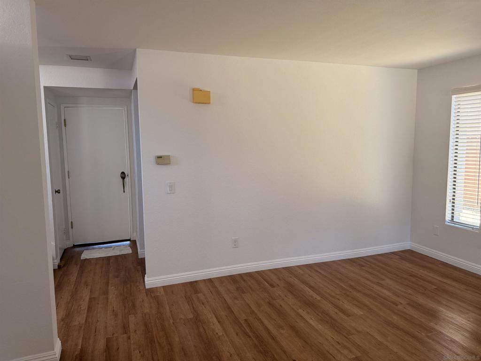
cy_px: 180
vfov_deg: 56.8
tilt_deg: -6.9
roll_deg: +1.3
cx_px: 240
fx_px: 333
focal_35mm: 24
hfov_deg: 71.6
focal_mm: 6.76
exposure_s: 1/121
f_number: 1.78
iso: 100
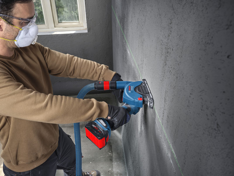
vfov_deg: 42.9
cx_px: 117
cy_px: 88
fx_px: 223
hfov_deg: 55.4
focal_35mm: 33
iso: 640
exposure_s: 1/125
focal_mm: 41.8
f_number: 8
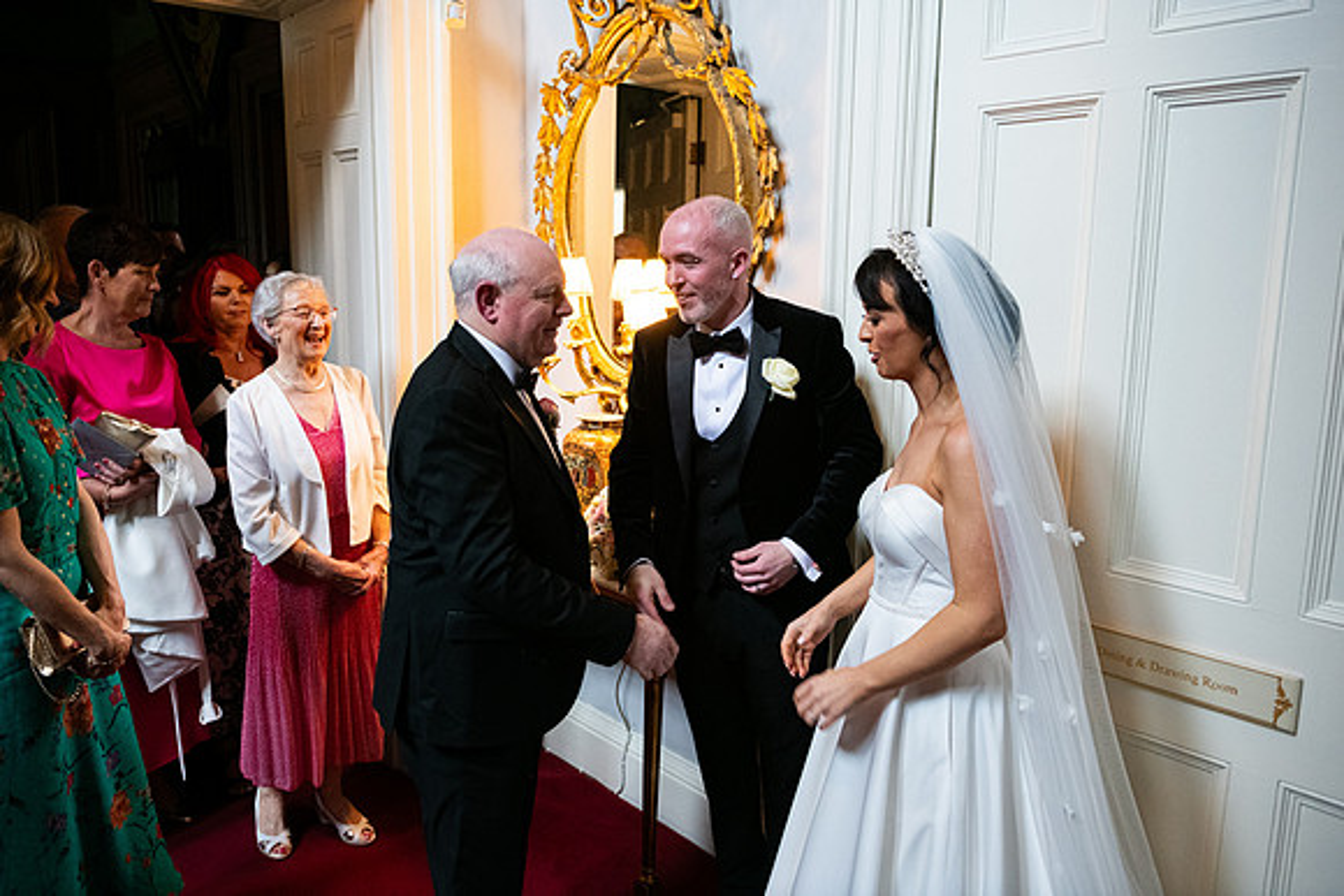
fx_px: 1046
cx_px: 672
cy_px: 448
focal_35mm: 28
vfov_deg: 46.4
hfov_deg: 65.5
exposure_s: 1/160
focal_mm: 28
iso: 1600
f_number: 3.5
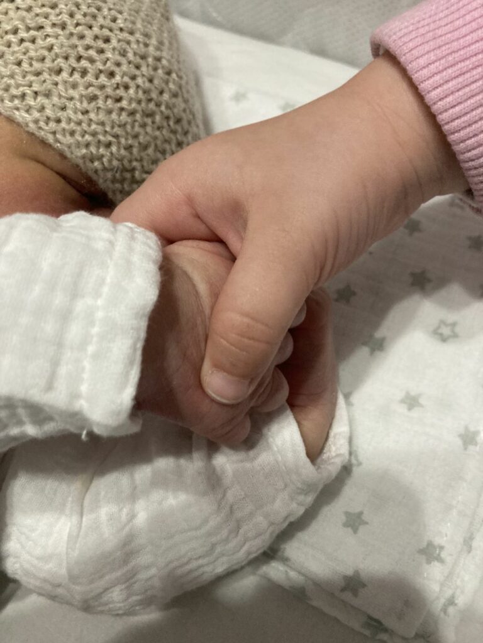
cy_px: 322
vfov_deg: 63.4
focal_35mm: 28
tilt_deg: -69.3
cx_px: 242
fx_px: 521
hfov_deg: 49.7
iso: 250
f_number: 1.8
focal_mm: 3.99
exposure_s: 1/50
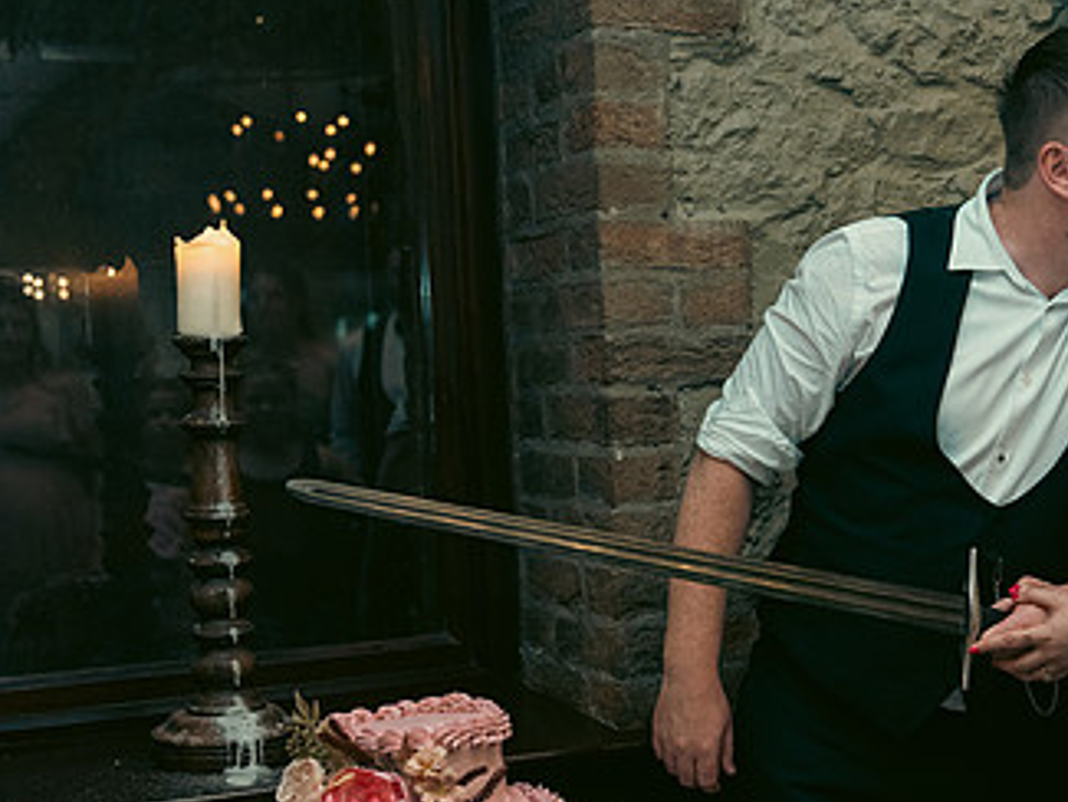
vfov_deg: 24.3
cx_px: 815
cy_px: 541
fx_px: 1852
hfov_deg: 31.5
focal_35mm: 60
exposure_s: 1/160
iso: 2500
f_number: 3.5
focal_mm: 35
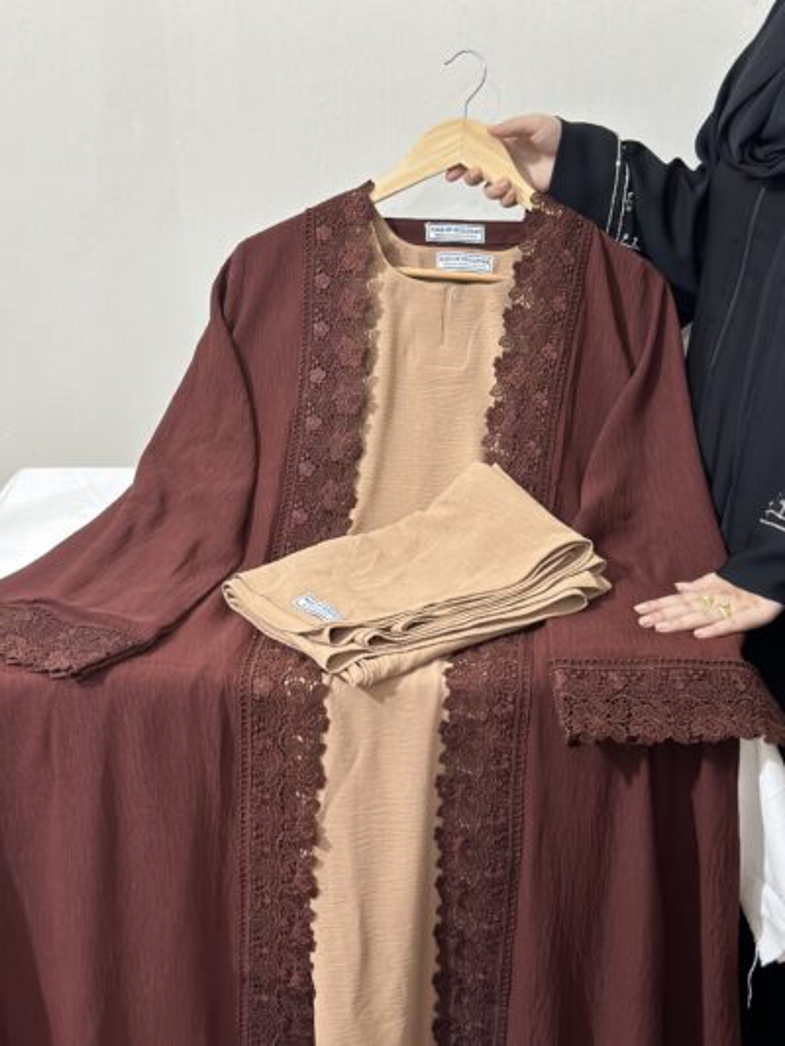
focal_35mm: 48
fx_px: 1451
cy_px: 523
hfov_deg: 30.3
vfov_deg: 39.6
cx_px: 392
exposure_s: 1/60
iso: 160
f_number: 1.78
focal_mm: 6.86
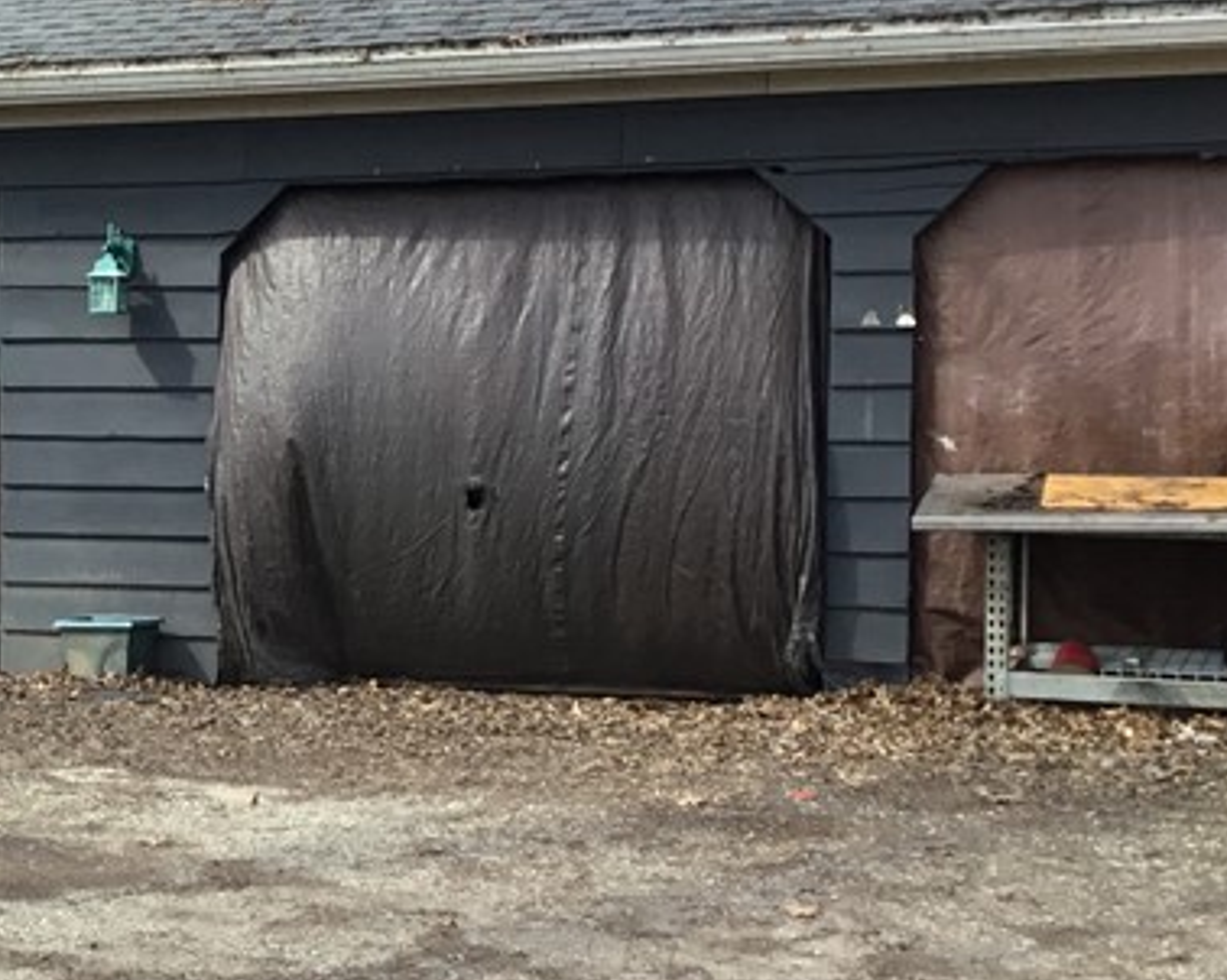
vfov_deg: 18.7
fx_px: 2976
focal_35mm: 82
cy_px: 513
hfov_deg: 22.1
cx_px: -107
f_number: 2.4
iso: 25
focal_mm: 3.3
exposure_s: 1/322
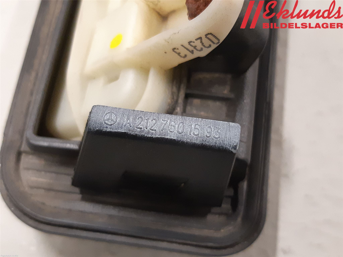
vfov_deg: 53.1
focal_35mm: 26
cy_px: 128
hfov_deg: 67.3
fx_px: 258
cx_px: 172
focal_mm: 3.93
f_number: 1.7
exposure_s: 1/50
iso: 250
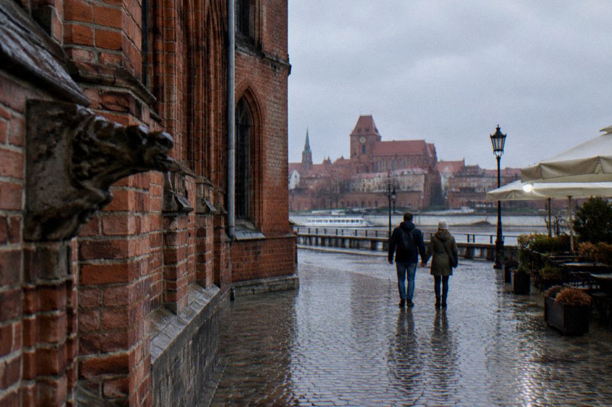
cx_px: 306
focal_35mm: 35
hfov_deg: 54.5
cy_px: 204
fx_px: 595
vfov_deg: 37.8
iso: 500
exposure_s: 1/250
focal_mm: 35
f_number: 10
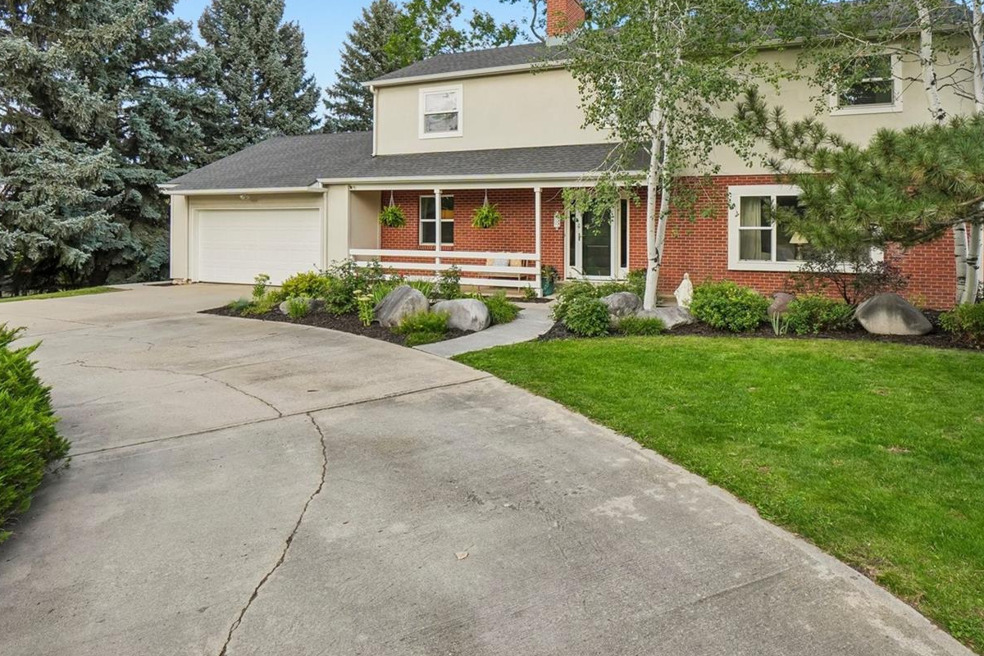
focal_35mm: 20
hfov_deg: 83.1
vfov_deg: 60.7
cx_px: 581
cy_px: 230
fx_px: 547
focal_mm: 10
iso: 400
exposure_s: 1/200
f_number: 8
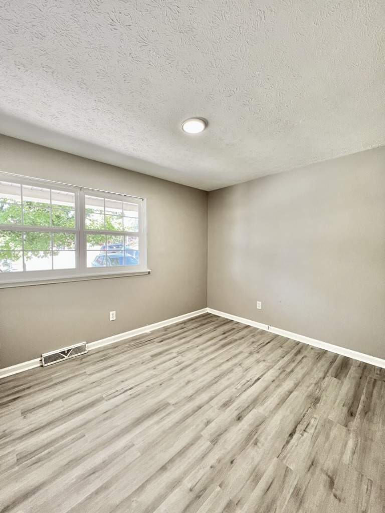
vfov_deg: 106.2
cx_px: 192
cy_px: 256
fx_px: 193
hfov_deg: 89.9
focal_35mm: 13
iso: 125
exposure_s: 1/99
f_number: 1.8
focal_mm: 1.57
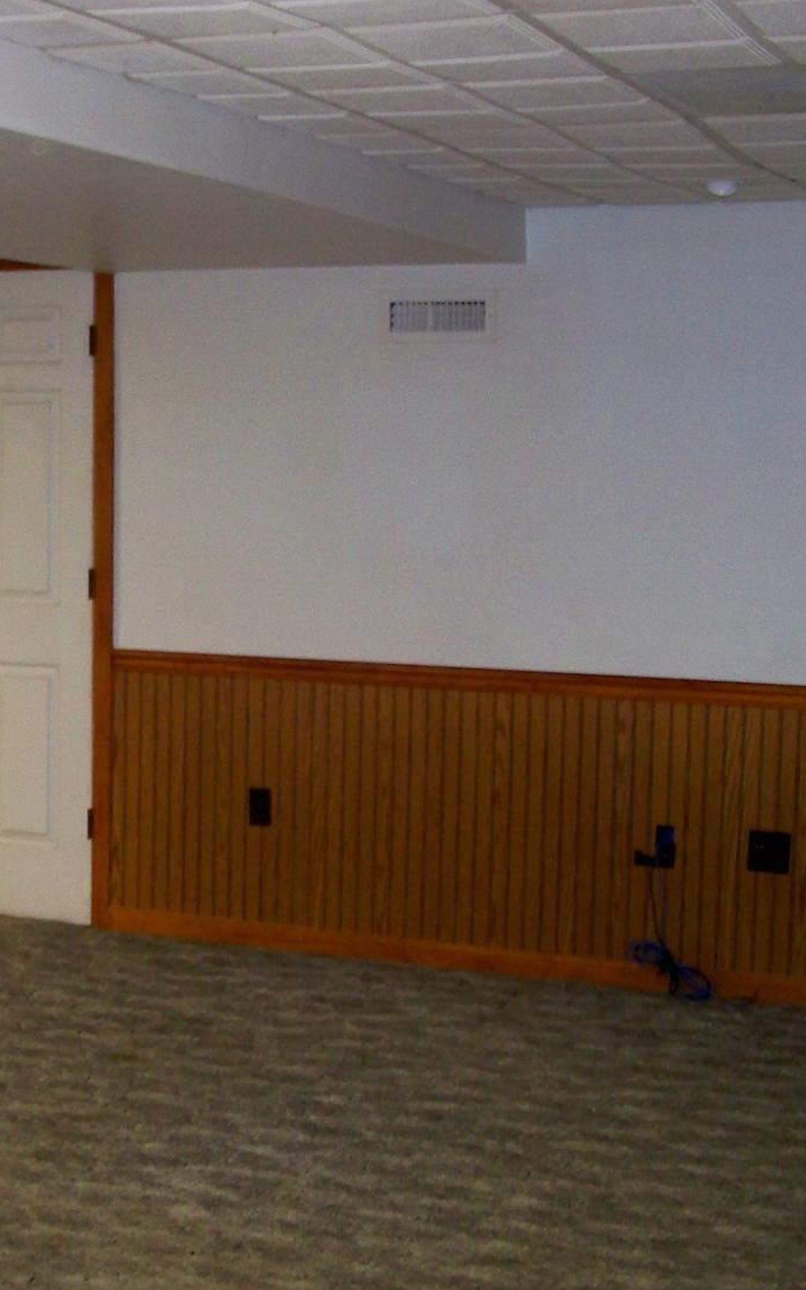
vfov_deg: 31.5
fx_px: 2284
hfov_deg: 19.6
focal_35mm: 65
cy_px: 711
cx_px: 62
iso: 200
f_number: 2.8
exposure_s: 1/30
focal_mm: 5.85
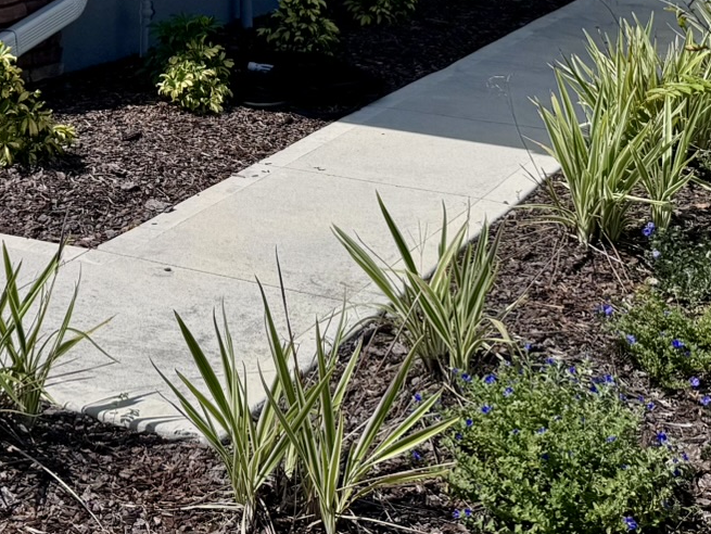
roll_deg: -0.7
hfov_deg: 25.7
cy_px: -242
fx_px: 1541
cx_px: 203
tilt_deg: -0.5
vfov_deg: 17.8
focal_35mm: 75
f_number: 1.78
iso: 80
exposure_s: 1/10417
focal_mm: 6.76
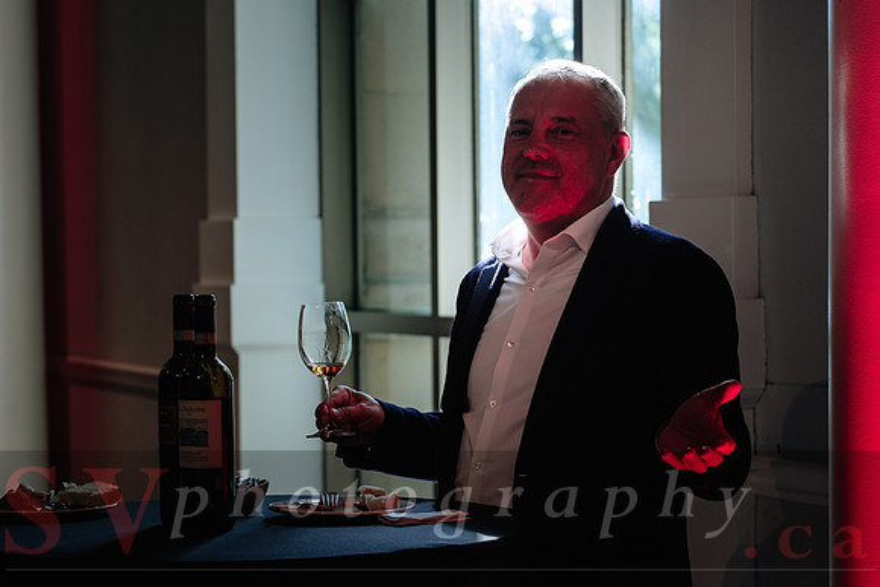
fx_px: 2274
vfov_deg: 14.7
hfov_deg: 21.9
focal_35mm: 93
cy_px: 255
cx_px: 502
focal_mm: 54.1
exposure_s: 1/60
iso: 200
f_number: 2.8
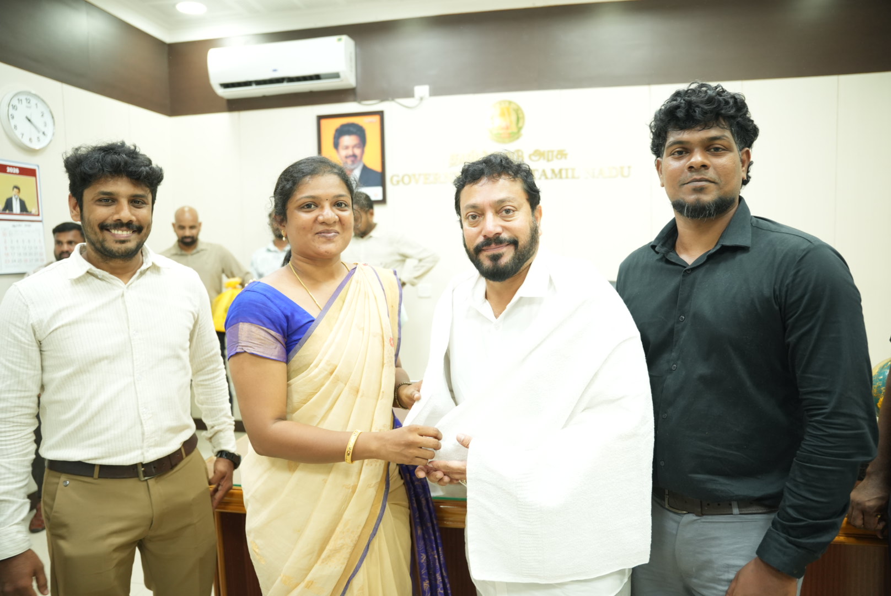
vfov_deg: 53.2
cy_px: 298
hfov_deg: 73.7
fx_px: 594
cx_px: 446
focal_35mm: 24
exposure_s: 1/60
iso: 1000
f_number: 2.8
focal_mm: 24
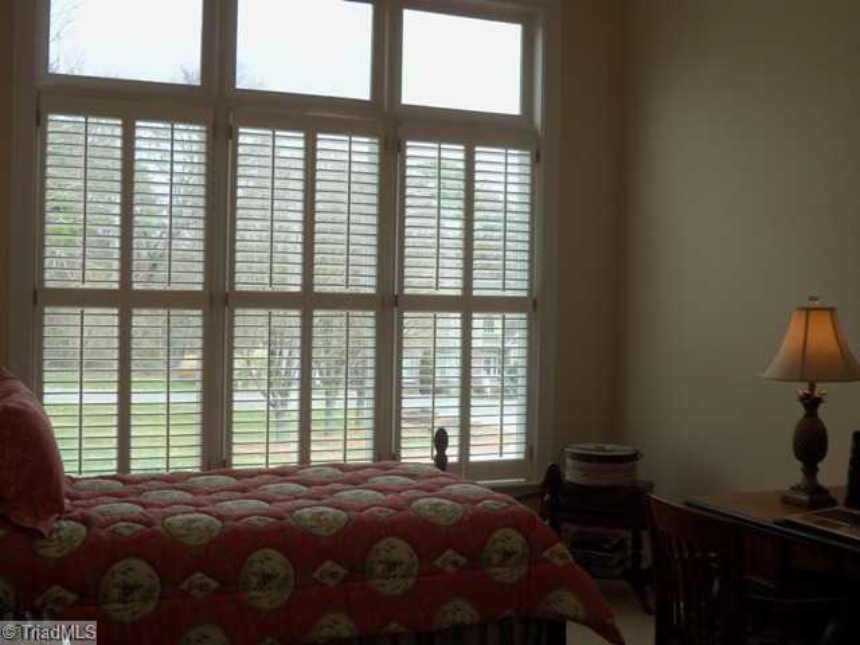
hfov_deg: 44.8
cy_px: 322
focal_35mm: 42
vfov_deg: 34.3
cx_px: 430
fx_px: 1043
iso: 80
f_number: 3.2
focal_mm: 7.1
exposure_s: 1/125
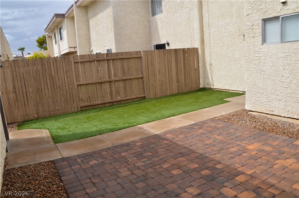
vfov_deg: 43.4
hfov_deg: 62.0
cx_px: 150
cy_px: 99
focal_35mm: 30
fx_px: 249
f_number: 13
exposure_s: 1/200
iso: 100
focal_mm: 20
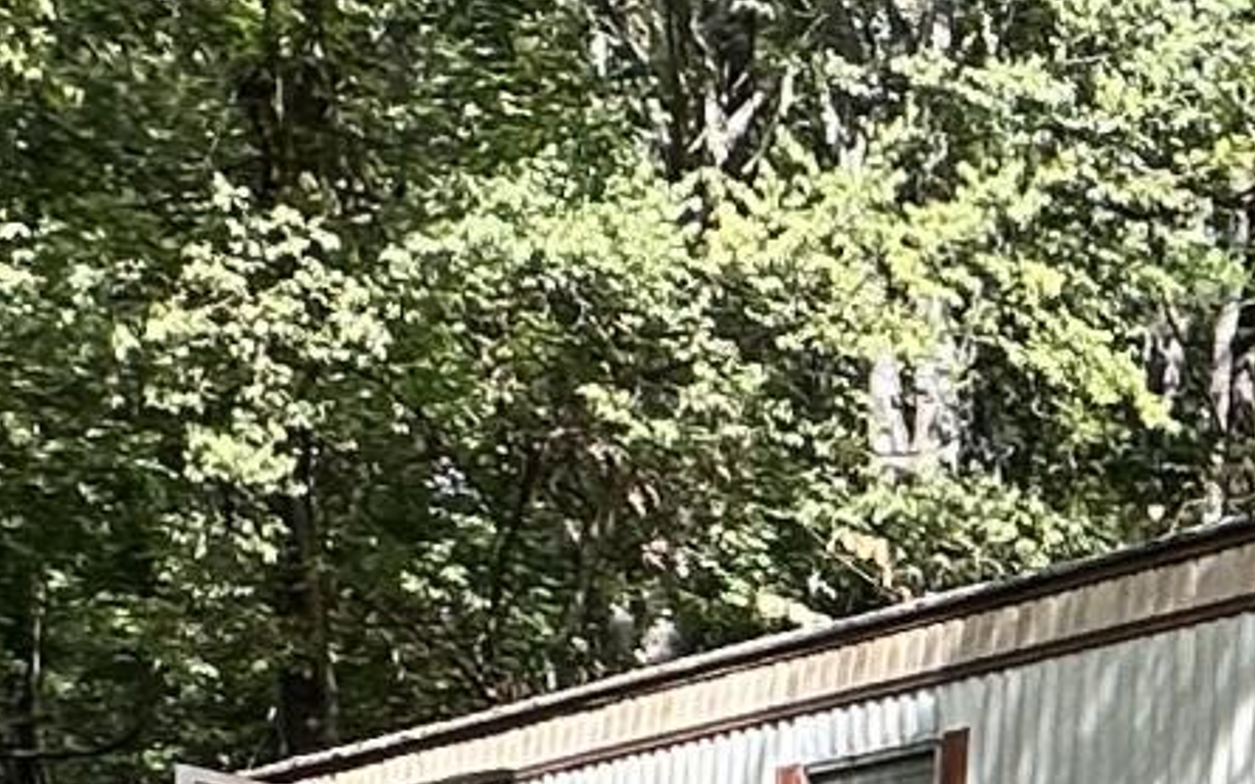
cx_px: 2606
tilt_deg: +3.1
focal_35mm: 100
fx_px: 3420
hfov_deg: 15.8
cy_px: 1354
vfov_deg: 12.1
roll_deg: -1.7
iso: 40
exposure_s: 1/381
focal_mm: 2.22
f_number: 2.2
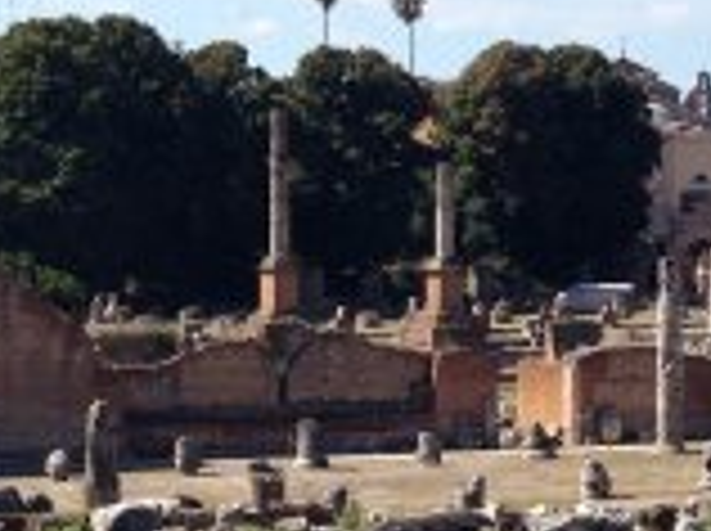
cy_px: 277
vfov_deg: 11.6
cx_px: 842
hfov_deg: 14.9
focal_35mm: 128
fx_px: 2625
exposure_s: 1/1391
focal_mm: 4.12
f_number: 2.4
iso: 50
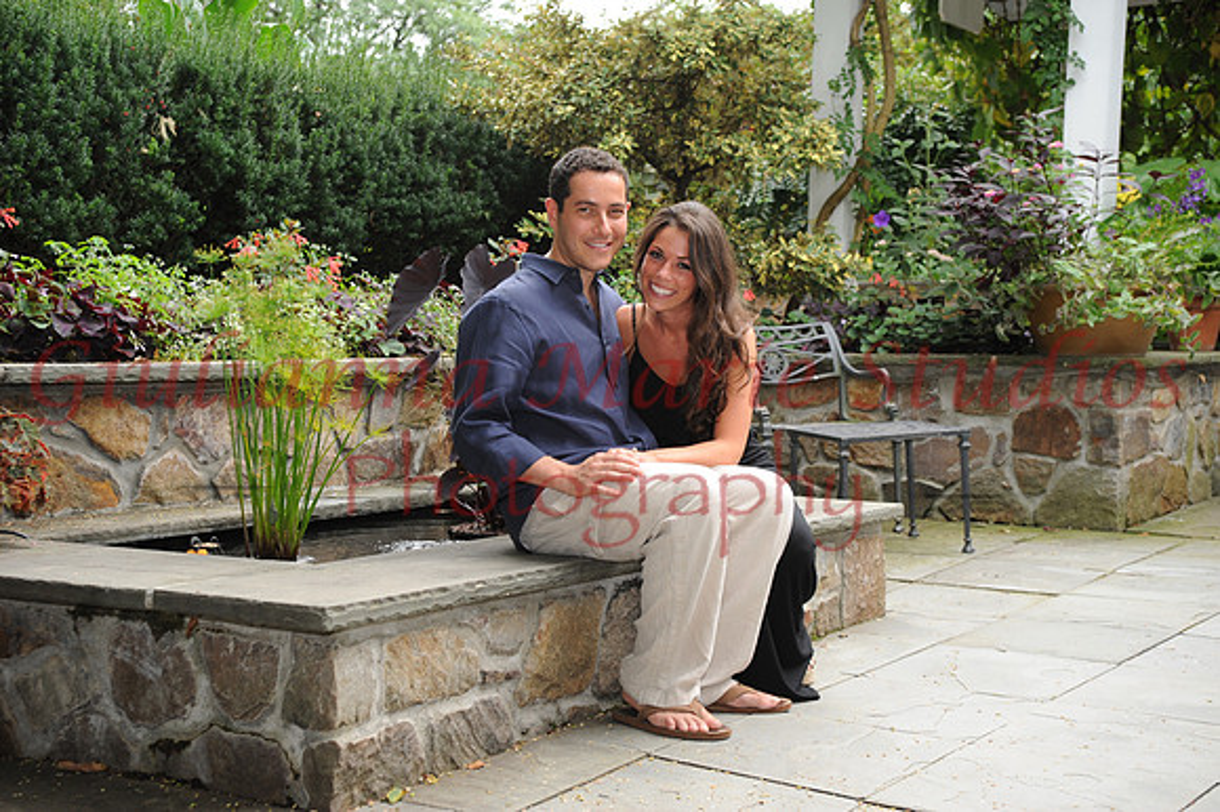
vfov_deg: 26.0
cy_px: 406
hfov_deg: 38.2
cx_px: 610
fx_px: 1761
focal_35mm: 52
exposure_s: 1/80
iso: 500
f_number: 6.3
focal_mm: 52
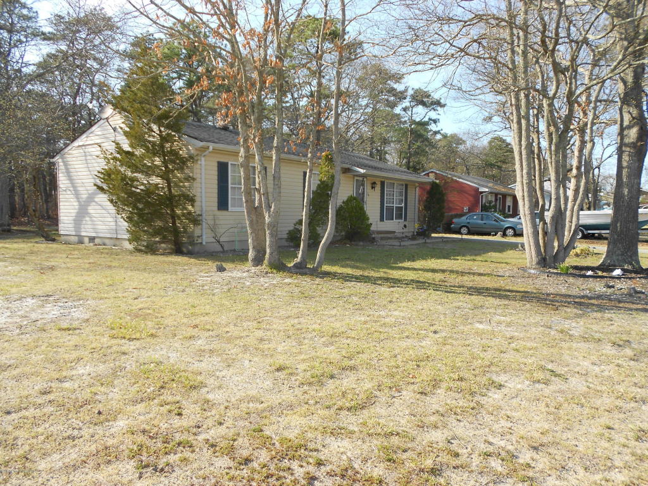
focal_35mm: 26
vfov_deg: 53.1
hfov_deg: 67.3
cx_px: 324
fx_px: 487
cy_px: 243
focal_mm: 4.6
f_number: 3.2
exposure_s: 1/320
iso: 80
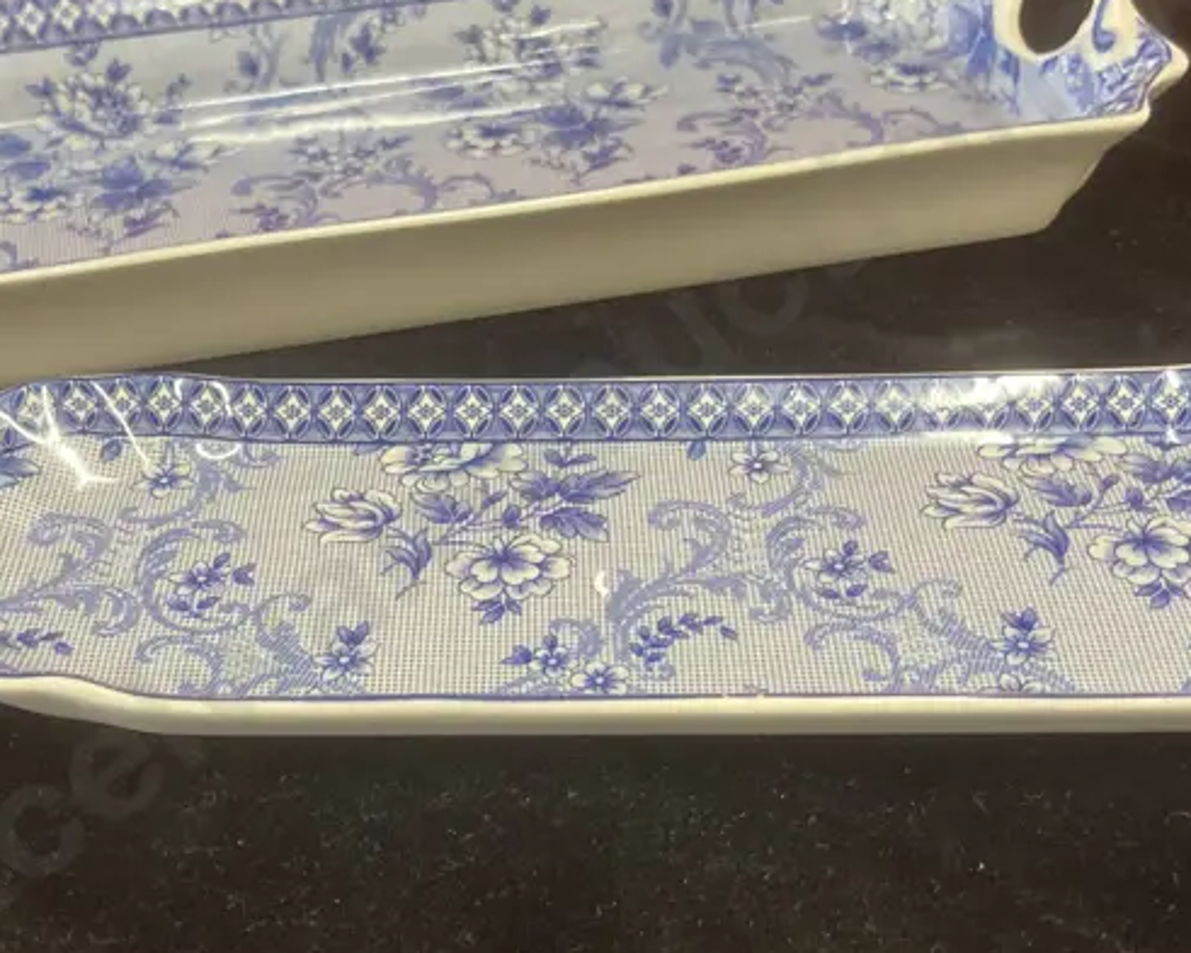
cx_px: 502
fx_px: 2010
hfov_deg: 33.0
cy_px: 480
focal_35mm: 57
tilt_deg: -32.7
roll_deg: +2.3
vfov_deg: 26.7
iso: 125
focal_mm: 3.99
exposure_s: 1/50
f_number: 1.8
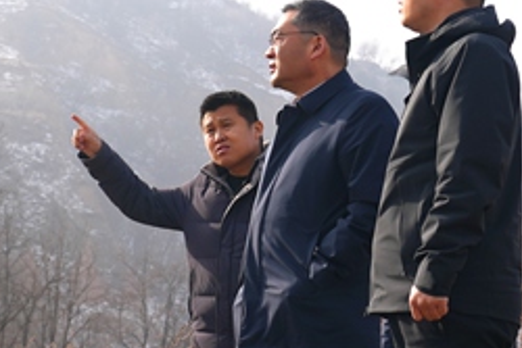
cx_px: 292
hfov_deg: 24.2
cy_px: 279
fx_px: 1219
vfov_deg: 16.2
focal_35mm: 84
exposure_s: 1/500
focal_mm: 35
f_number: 4.5
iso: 100
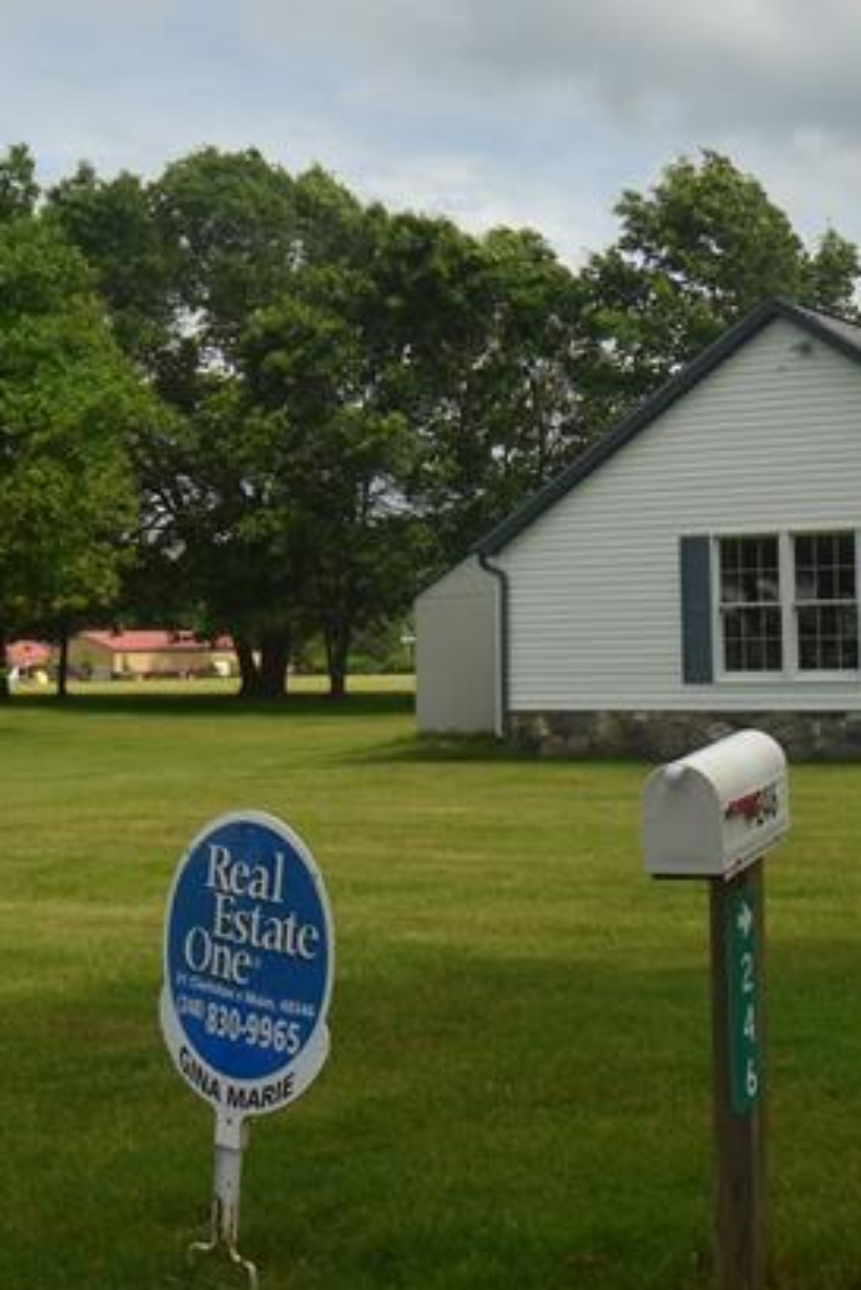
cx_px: 744
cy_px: 561
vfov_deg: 35.4
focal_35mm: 56
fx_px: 2016
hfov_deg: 23.6
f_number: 9
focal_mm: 15
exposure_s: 1/320
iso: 100
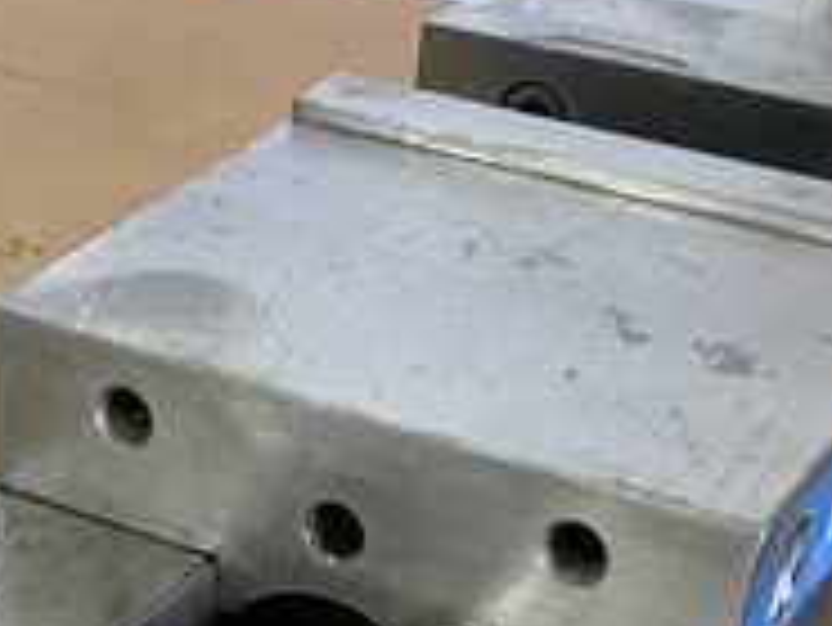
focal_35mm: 94
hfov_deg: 20.6
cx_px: 166
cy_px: 874
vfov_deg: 14.9
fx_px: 2261
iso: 125
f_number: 1.8
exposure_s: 1/60
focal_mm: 3
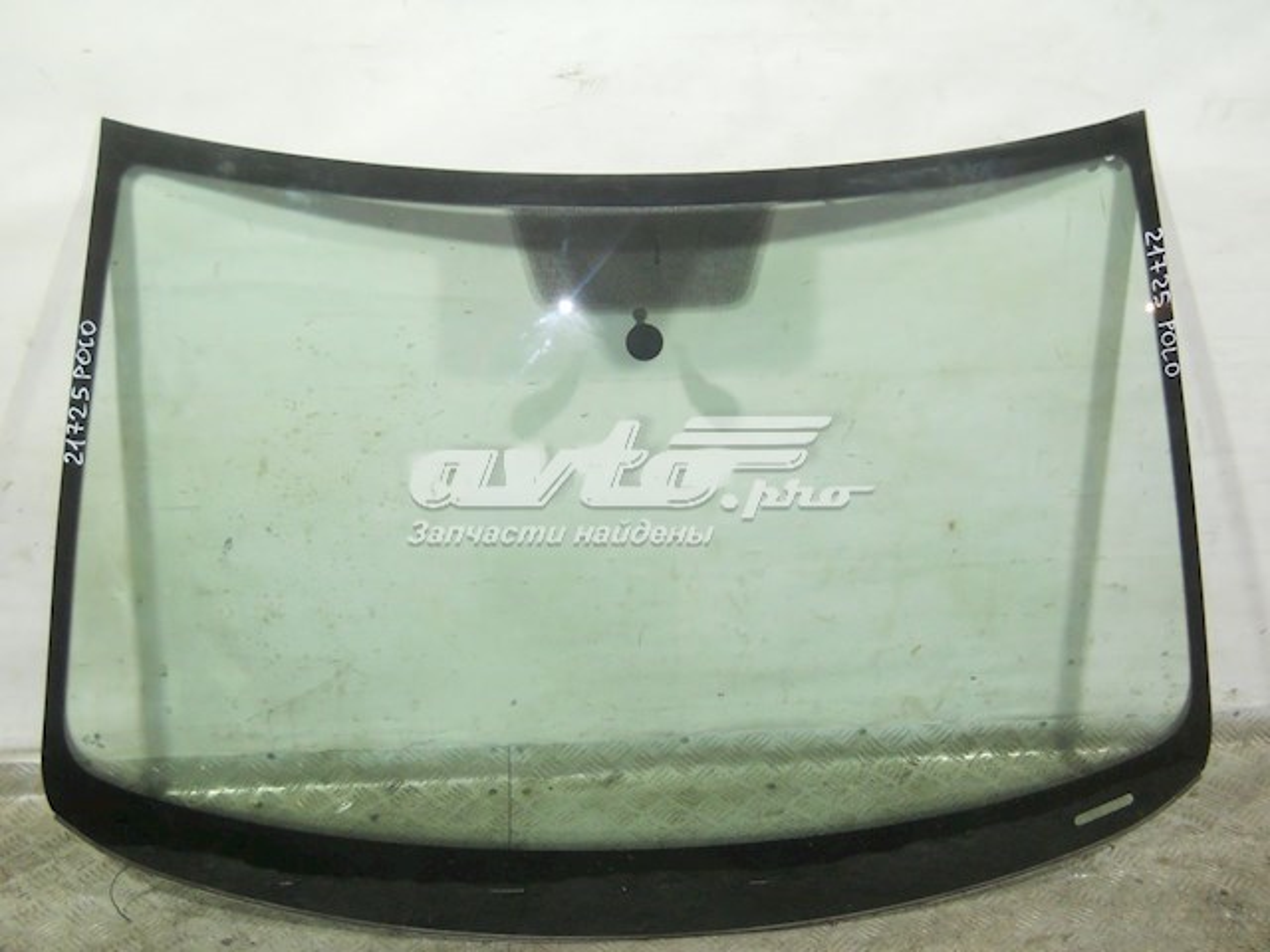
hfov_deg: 45.8
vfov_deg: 35.1
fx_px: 1504
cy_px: 476
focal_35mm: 41
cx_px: 635
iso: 250
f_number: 3.1
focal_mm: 6.72
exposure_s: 1/30
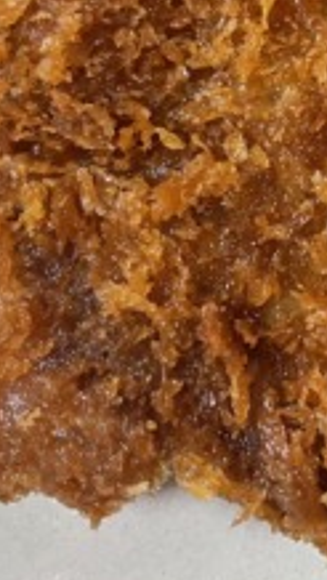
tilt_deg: -71.4
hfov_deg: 14.3
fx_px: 1200
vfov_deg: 26.5
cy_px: 85
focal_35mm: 78
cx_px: 513
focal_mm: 4.2
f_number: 1.6
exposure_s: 1/60
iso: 200
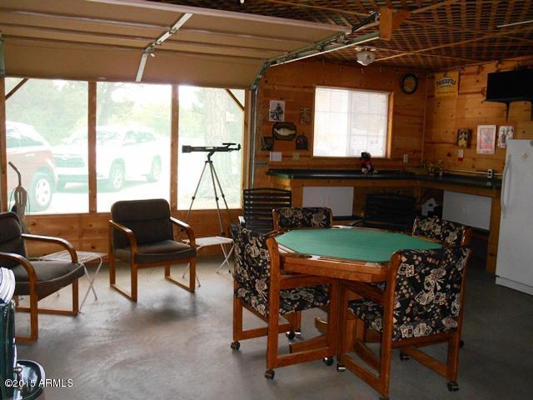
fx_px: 539
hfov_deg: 52.6
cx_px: 266
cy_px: 200
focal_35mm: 35
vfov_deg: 40.7
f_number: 3.7
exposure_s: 1/30
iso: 360
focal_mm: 6.3
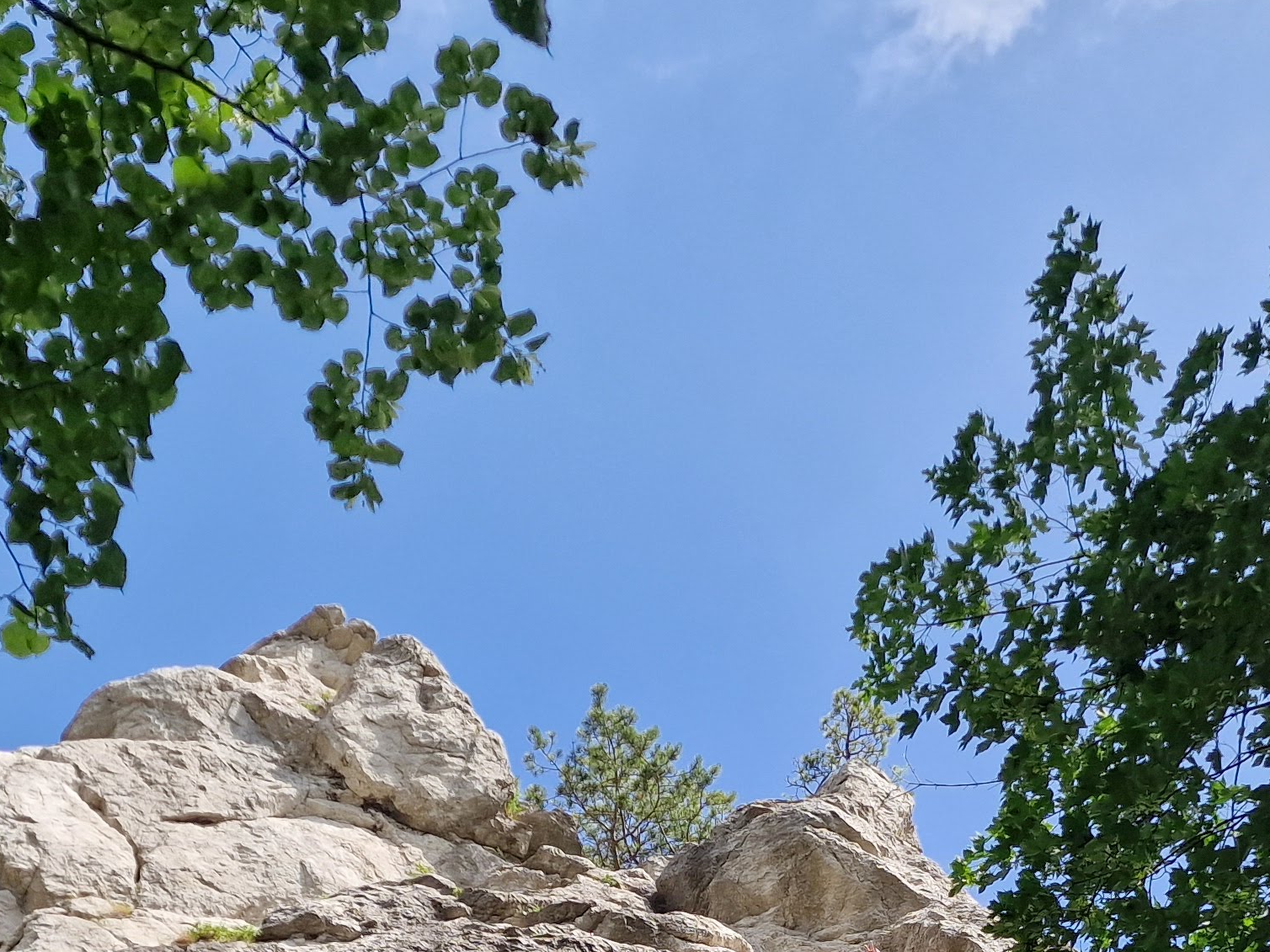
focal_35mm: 61
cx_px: 683
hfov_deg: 31.7
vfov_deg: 21.7
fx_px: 2238
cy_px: 1232
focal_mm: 6.4
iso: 50
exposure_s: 1/499
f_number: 1.8
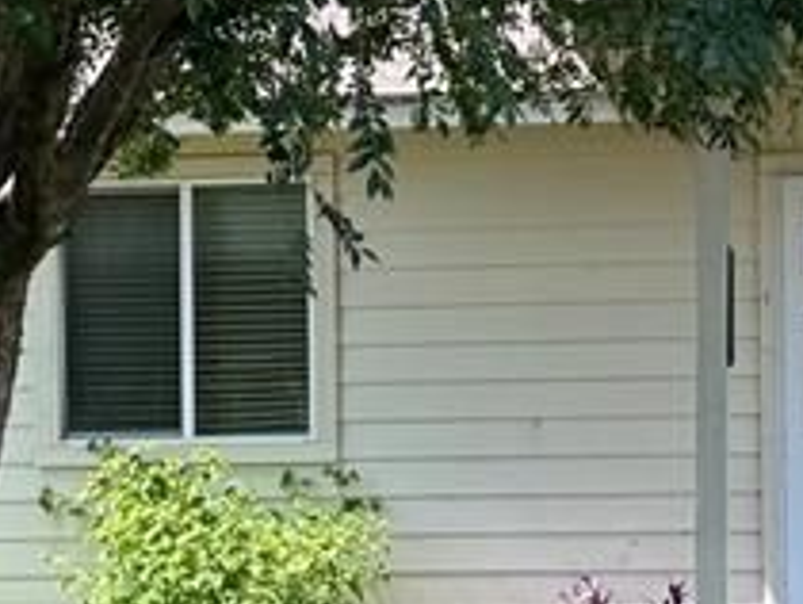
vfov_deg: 12.7
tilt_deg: +2.1
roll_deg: -0.1
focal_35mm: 117
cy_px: 367
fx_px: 2717
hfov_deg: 16.8
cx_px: 486
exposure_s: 1/810
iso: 80
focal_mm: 6.86
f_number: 1.78
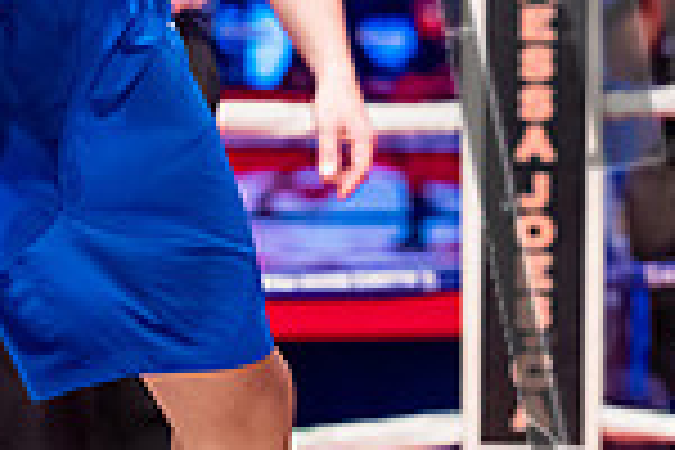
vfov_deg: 6.2
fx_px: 4143
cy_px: -106
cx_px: 423
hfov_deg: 9.3
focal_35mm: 221
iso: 3200
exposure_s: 1/1000
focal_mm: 57
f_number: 2.5
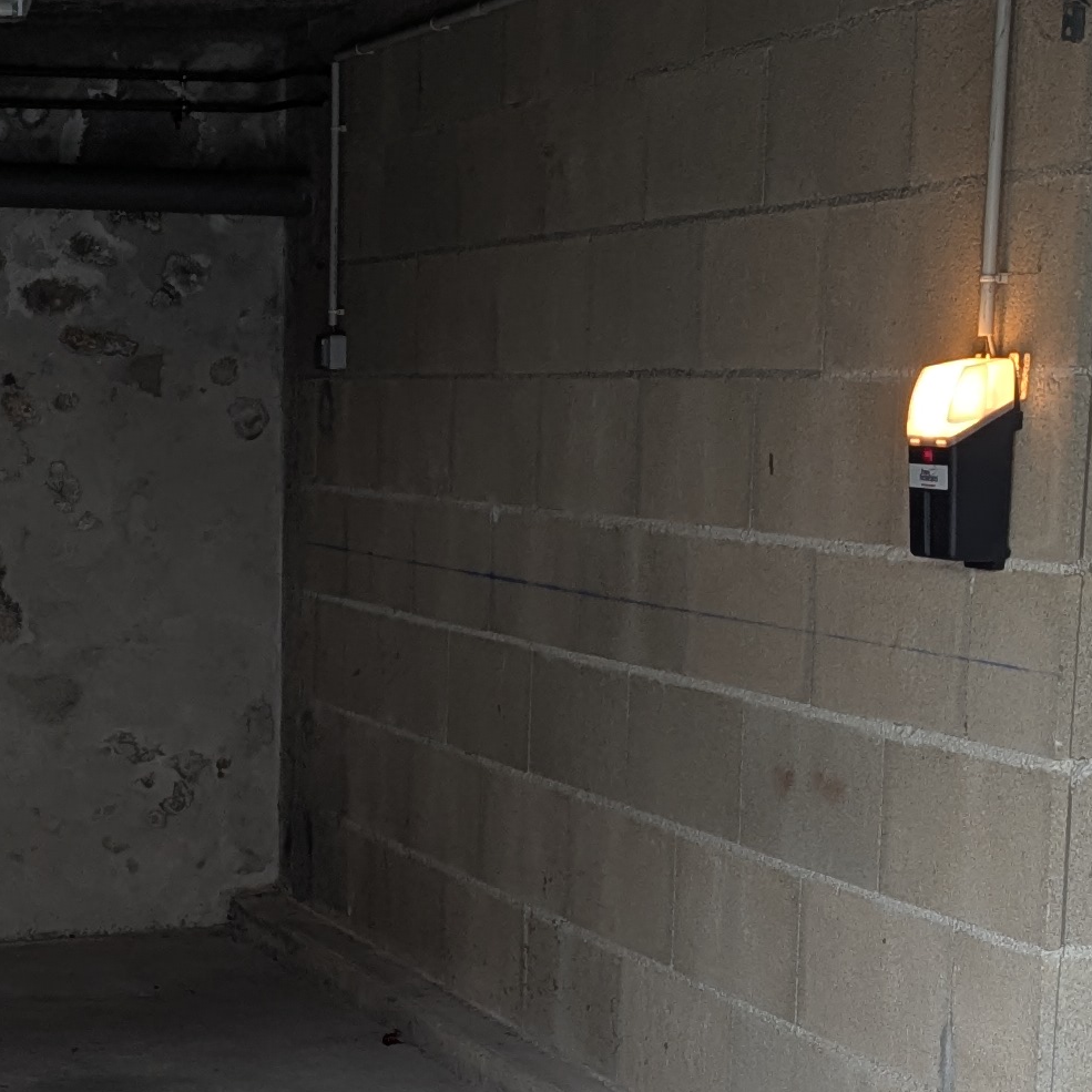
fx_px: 3141
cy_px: 884
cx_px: 93
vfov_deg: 19.5
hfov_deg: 19.3
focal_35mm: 88
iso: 54
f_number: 1.85
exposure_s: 1/24.9
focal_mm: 6.81
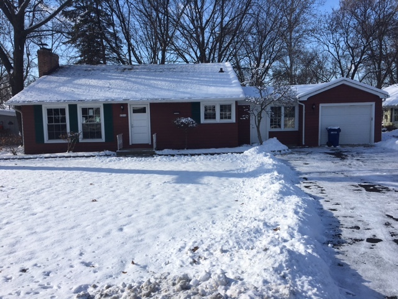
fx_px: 333
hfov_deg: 61.7
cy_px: 150
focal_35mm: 29
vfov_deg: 48.2
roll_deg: +0.6
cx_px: 199
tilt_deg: -5.2
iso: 25
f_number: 2.2
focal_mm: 4.15
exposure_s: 1/1876
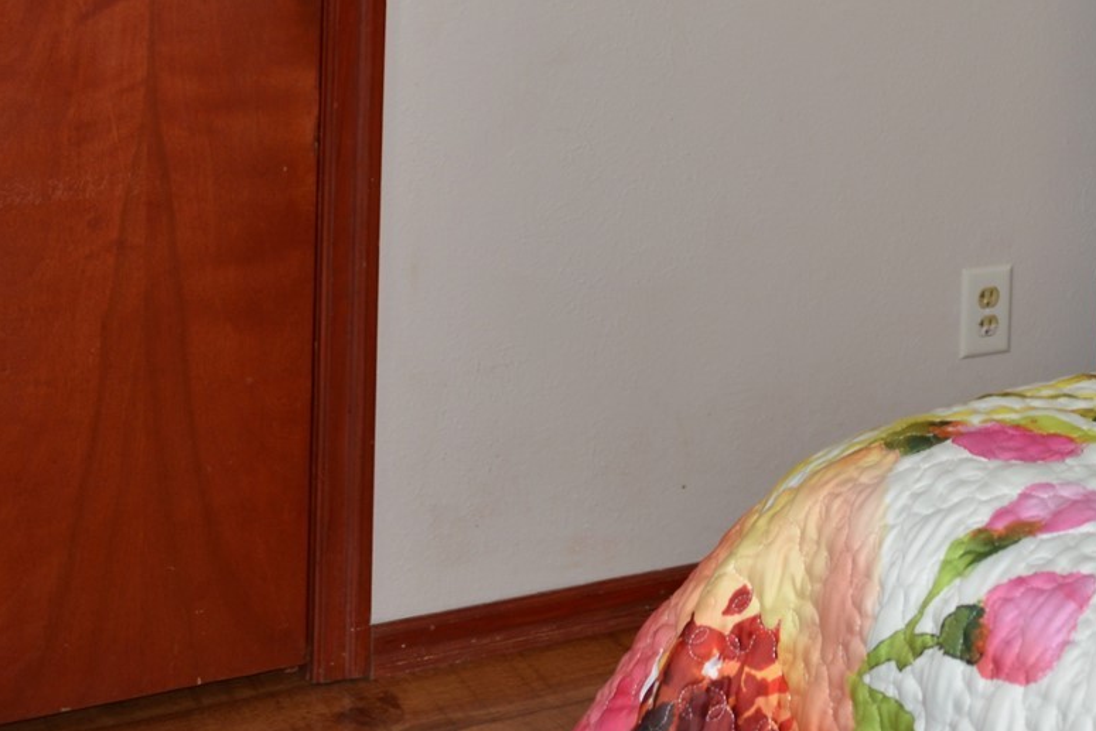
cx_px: 1184
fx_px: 2558
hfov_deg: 22.9
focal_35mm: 84
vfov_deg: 15.5
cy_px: -219
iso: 320
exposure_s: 1/60
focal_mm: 32
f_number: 3.8
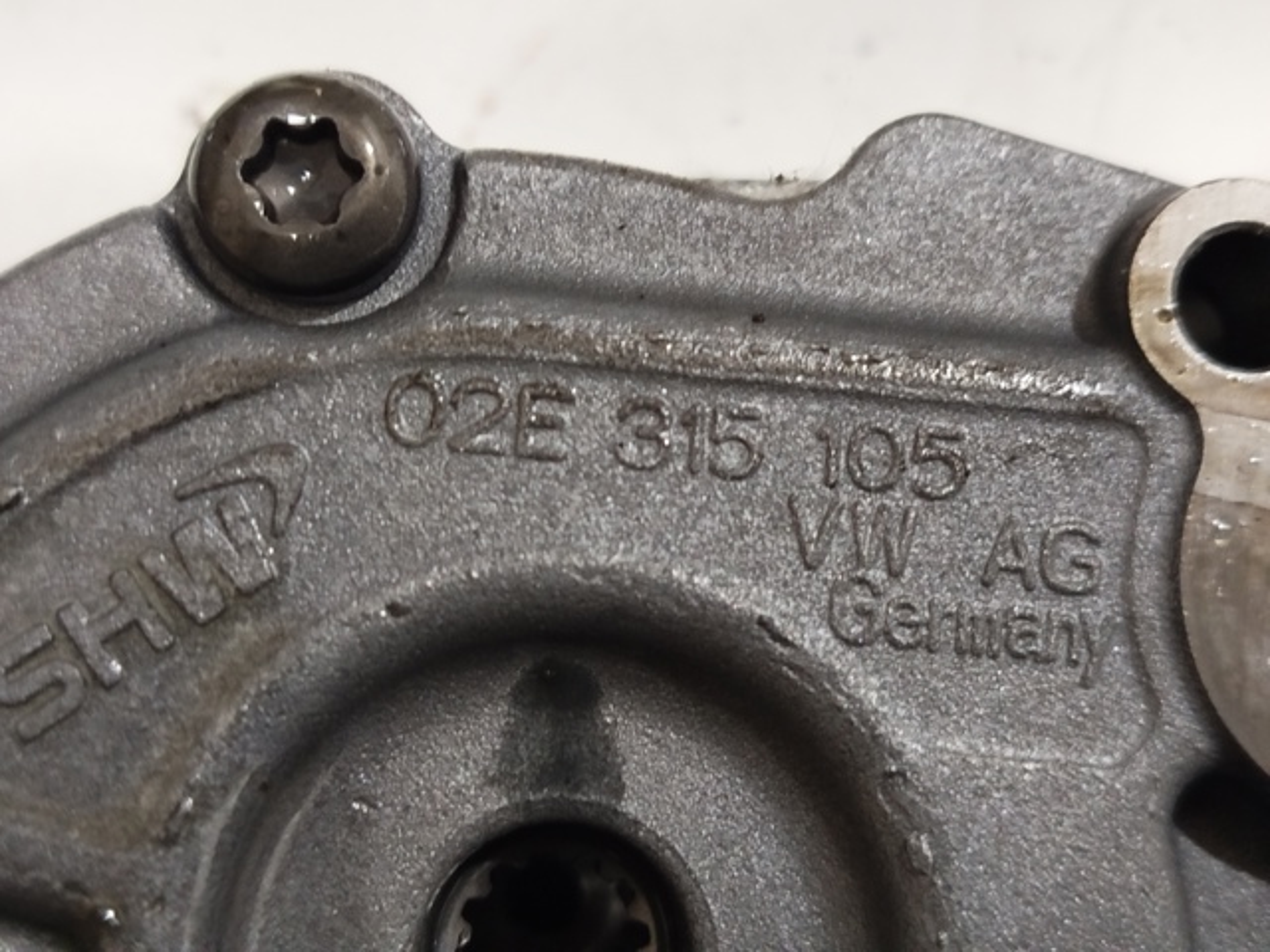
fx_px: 1761
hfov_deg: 39.7
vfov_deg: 30.3
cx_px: 635
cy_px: 476
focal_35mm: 48
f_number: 1.7
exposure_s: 1/17
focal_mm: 5.31
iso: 400
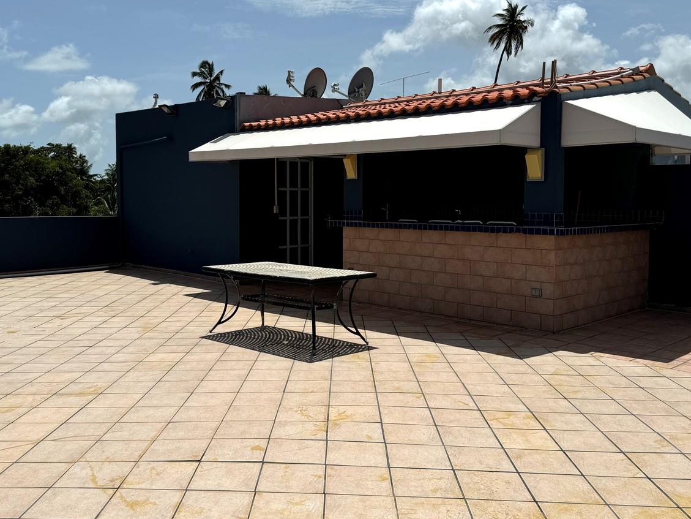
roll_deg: +0.2
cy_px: 225
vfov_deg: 41.7
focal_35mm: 34
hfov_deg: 53.9
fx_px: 679
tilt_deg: -1.9
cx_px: 323
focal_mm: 6.76
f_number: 1.78
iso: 80
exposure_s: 1/12346
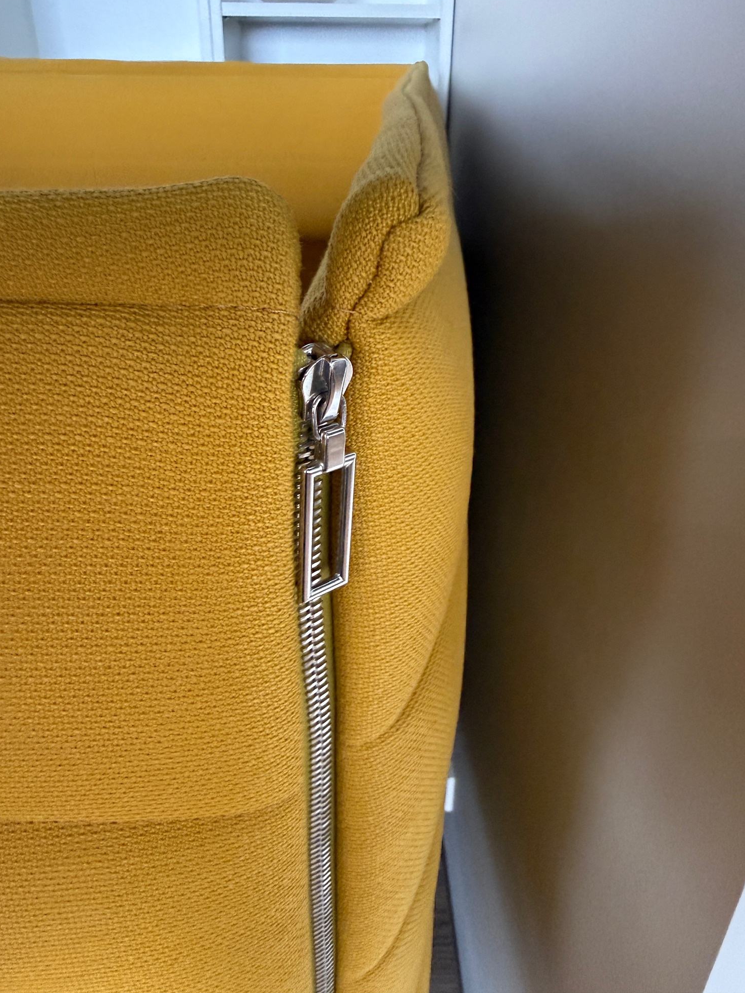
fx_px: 717
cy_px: 477
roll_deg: -1.1
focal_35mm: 25
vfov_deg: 69.4
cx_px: 369
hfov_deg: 54.9
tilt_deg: -26.0
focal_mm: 2.22
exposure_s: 1/60
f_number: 2.2
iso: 500
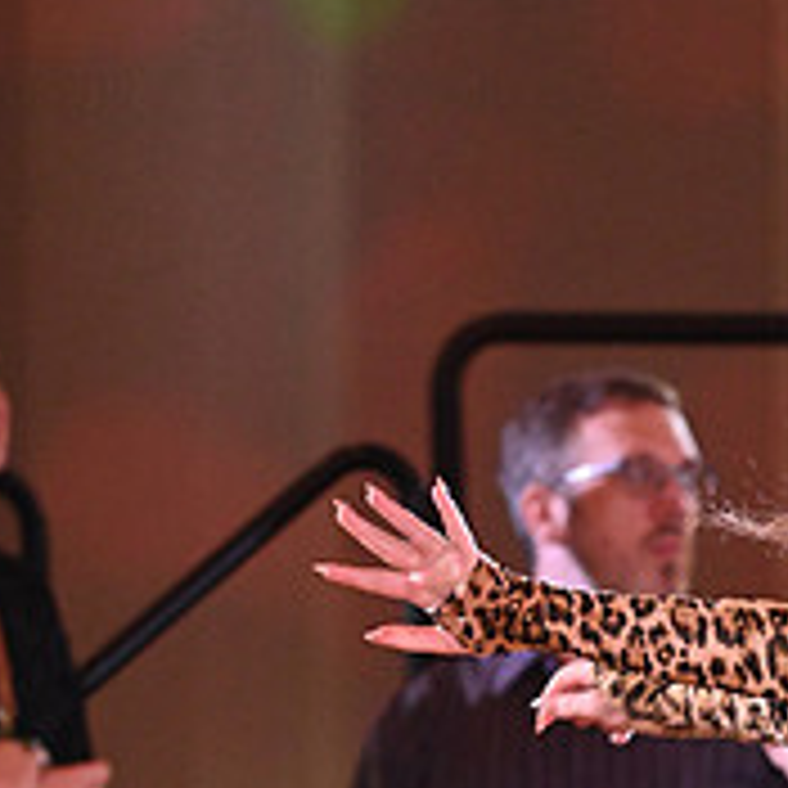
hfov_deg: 3.1
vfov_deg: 3.1
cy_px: 1049
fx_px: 14500
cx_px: 835
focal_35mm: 563
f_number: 4.5
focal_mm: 200
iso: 5000
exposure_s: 1/400
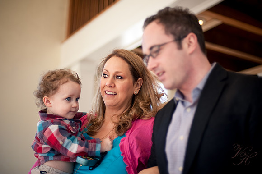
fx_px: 364
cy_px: 87
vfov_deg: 27.0
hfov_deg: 39.6
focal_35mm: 50
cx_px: 131
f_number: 1.4
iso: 200
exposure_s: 1/320
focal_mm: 50
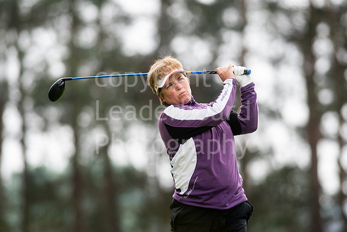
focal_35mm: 450
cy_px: 116
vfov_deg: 3.1
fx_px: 4338
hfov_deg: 4.6
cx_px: 174
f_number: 4
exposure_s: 1/1250
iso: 1600
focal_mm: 300
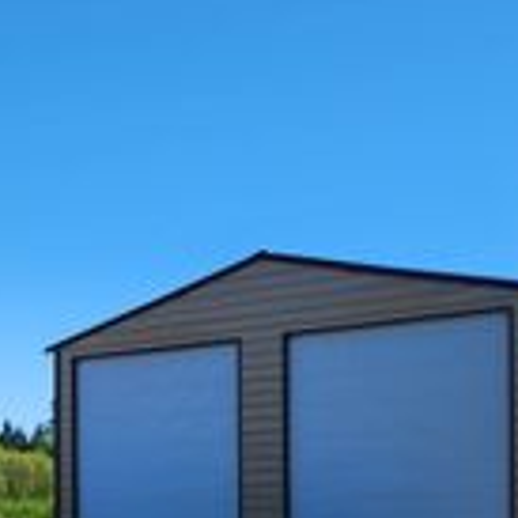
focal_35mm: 74
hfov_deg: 21.6
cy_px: 531
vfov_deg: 22.4
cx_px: -113
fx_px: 1253
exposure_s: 1/957
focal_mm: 6.4
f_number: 1.8
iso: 12
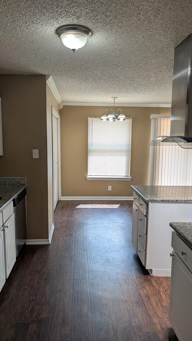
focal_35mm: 27
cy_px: 173
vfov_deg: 69.9
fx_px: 244
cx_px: 83
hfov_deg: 42.8
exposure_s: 1/120
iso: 42
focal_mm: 6.9
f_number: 1.68
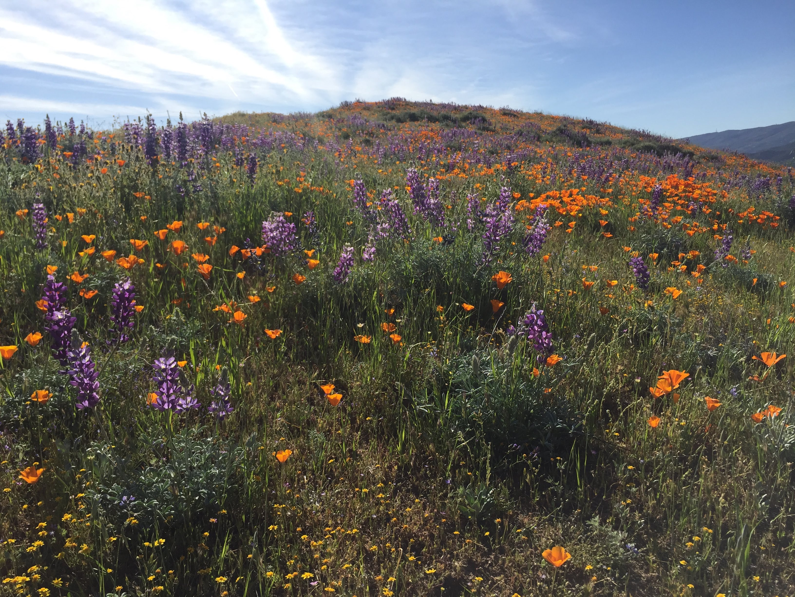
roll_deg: +3.2
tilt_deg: -10.2
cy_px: 298
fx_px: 666
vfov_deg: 48.2
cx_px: 398
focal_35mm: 29
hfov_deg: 61.7
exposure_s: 1/2475
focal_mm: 4.15
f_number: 2.2
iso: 32
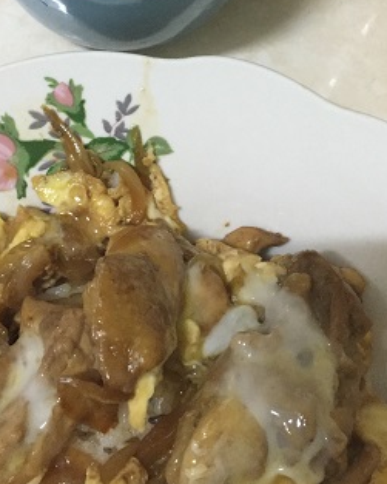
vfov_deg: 35.0
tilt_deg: -73.5
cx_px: 163
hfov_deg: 28.6
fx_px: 759
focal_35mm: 53
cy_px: 162
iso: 250
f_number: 2.2
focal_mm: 4.15
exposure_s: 1/15
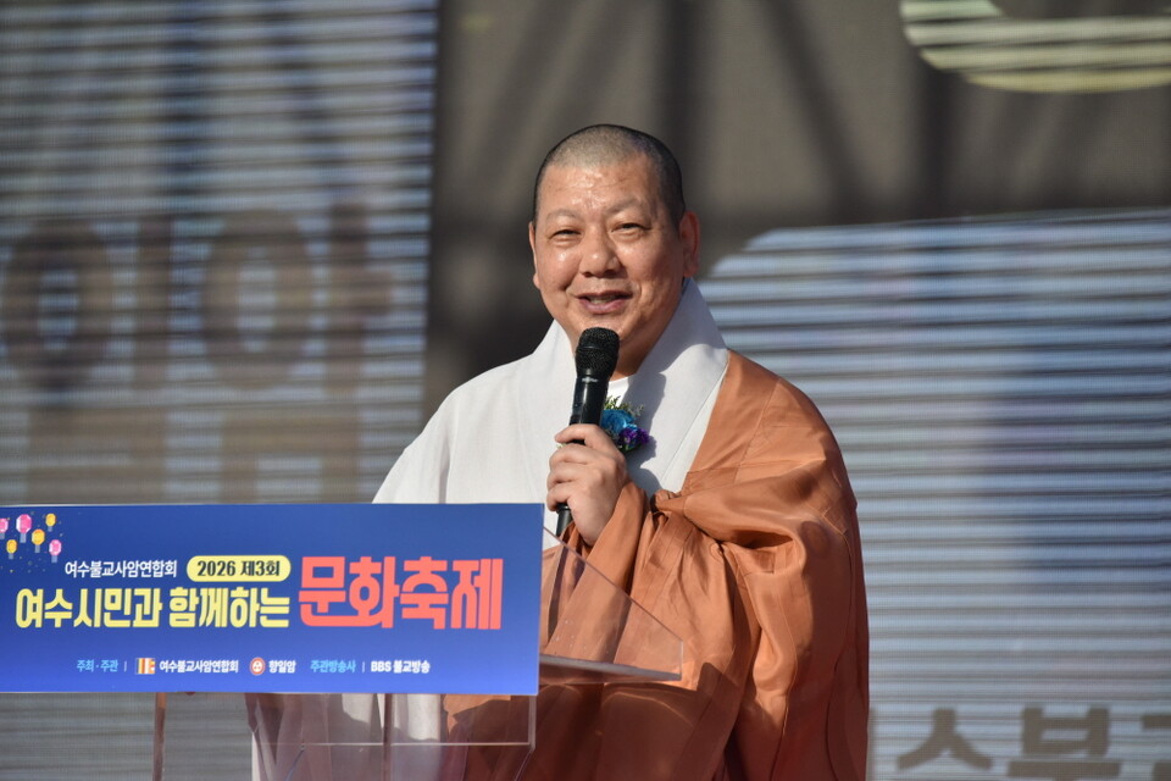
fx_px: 9758
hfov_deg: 6.9
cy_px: 390
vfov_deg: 4.6
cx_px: 586
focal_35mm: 300
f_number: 7.1
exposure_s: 1/8000
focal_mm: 300
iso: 1400
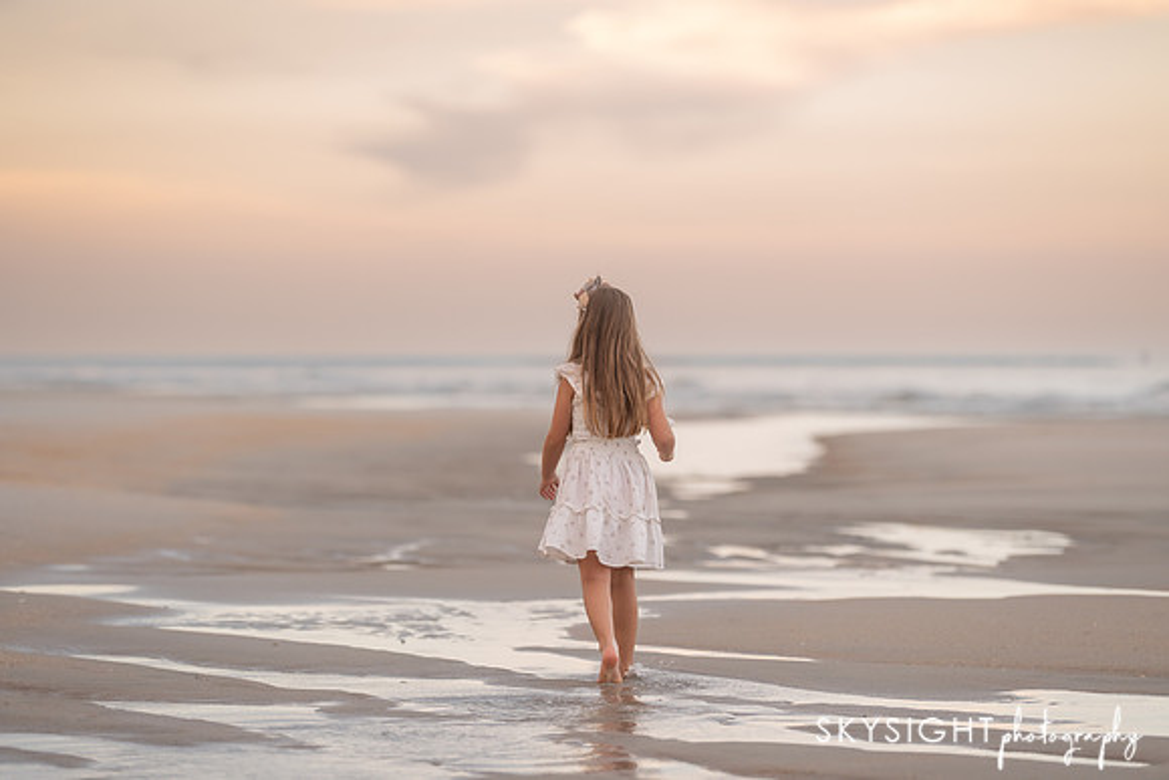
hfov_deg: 14.3
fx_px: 4655
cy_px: 390
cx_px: 577
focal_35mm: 143
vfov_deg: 9.6
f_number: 2.8
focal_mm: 140
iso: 320
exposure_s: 1/125
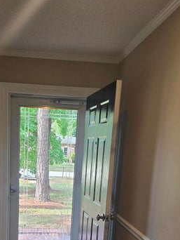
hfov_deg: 33.1
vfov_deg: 41.1
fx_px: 298
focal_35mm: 43
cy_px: 206
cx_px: 50
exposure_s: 1/120
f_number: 1.8
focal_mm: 5.4
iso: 80
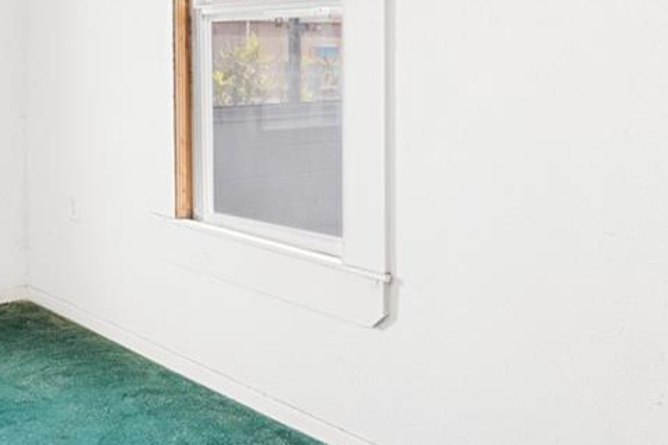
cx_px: 77
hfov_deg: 39.2
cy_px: 36
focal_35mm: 47
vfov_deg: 27.5
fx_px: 872
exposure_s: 1/1.25
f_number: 9
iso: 250
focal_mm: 14
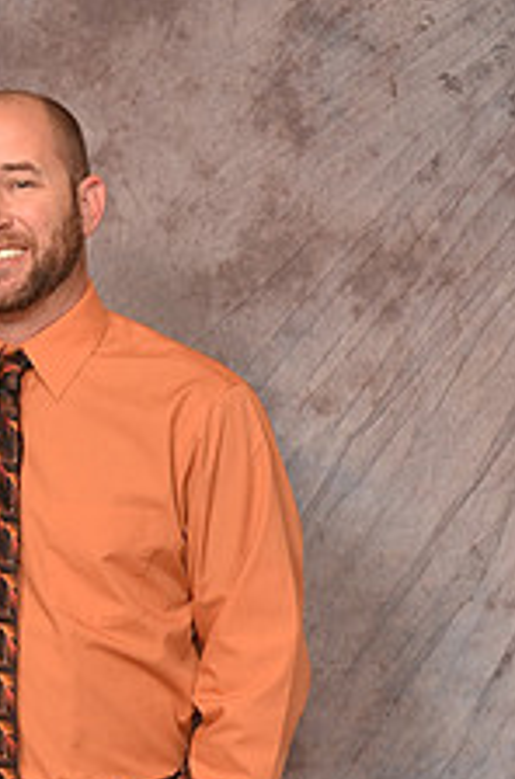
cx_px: -87
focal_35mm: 97
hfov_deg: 13.6
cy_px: 807
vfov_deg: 20.3
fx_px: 2101
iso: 200
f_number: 5.6
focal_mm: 25
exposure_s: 1/60
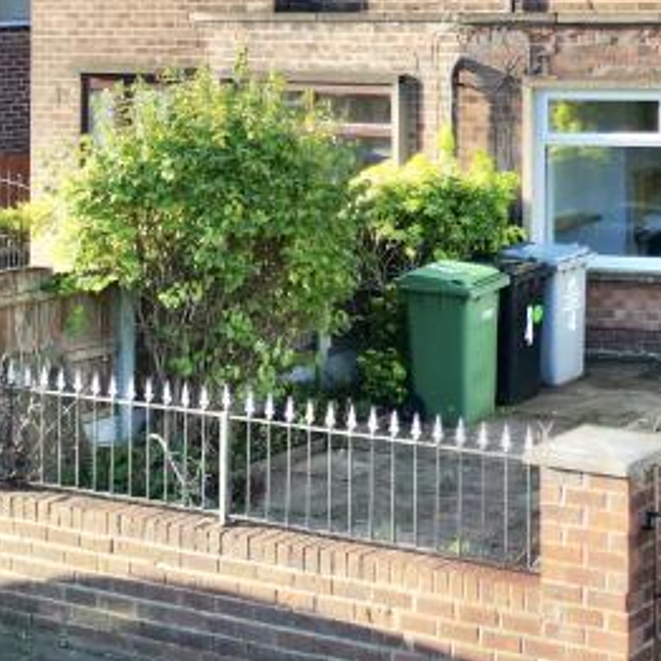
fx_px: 1793
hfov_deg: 19.8
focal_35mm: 83
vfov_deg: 19.8
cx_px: 759
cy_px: -93
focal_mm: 6.72
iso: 100
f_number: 1.7
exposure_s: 1/1000
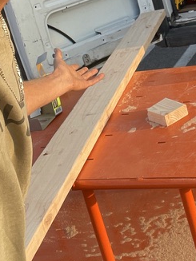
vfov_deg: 25.5
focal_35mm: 72
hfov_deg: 19.9
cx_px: 188
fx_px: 544
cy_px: -10
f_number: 2.2
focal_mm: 2.71
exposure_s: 1/121
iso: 32
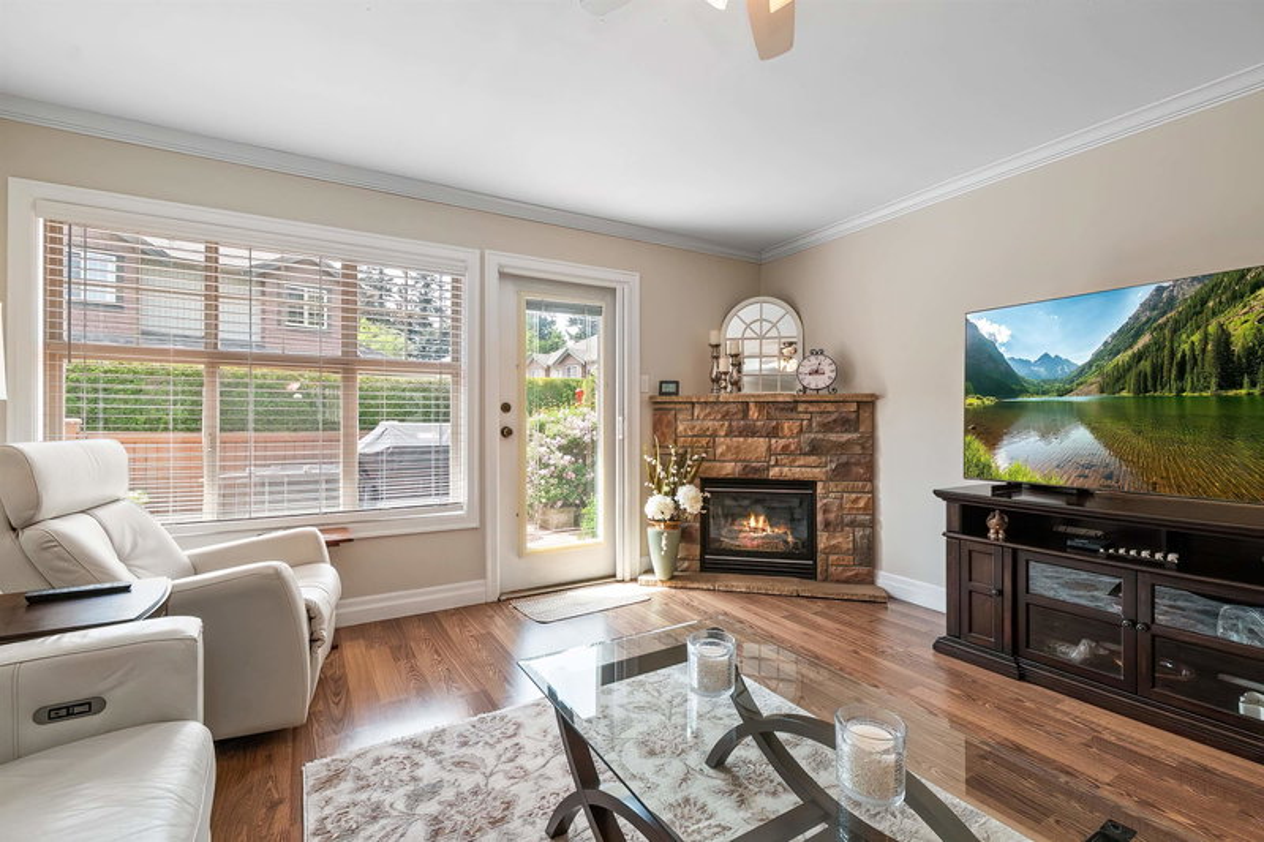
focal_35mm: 15
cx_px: 632
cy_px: 421
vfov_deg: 77.3
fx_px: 527
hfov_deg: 100.4
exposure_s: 1/80
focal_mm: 10
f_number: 8
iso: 200
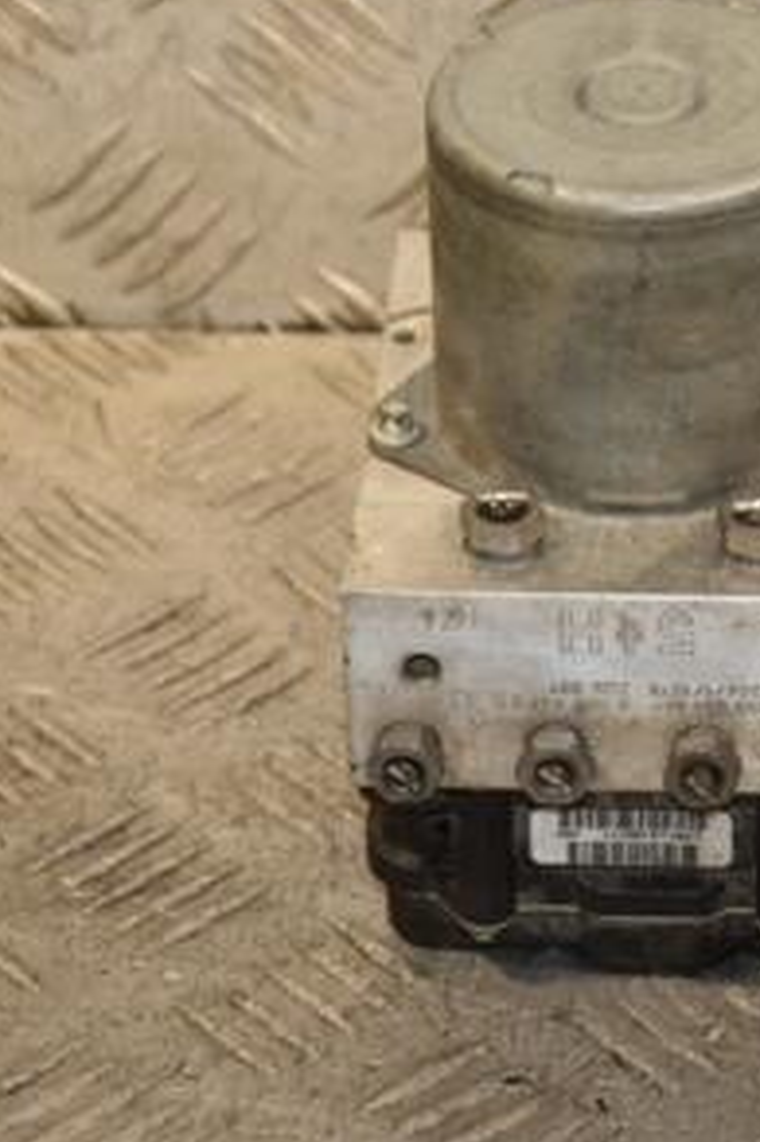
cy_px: 476
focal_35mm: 203
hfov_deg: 6.7
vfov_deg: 10.1
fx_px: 6435
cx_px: 709
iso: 800
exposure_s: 1/160
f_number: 5.3
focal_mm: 66
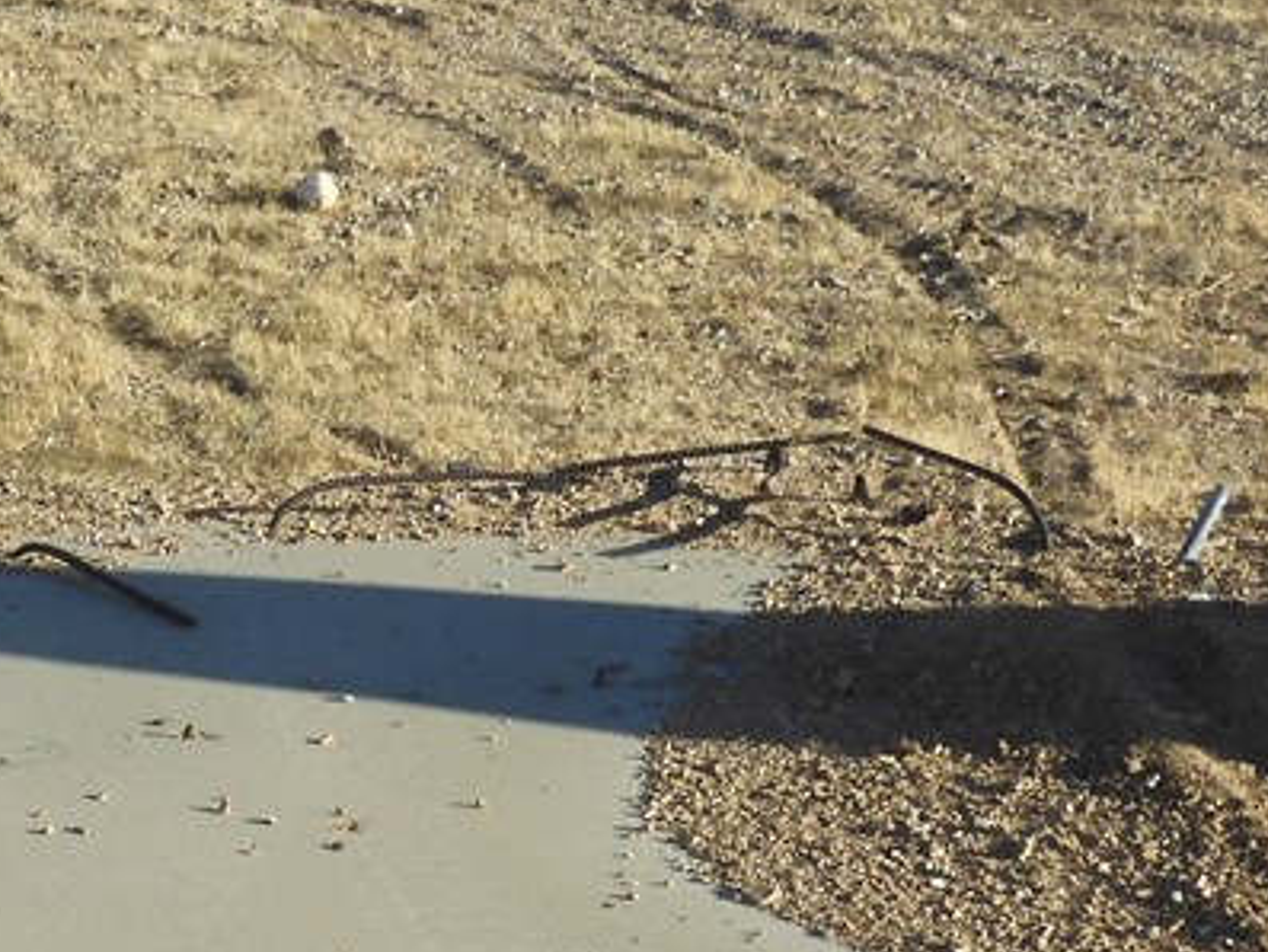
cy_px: 1112
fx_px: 3591
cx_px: -358
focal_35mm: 98
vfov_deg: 14.7
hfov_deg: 18.7
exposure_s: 1/800
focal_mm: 6.8
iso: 100
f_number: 4
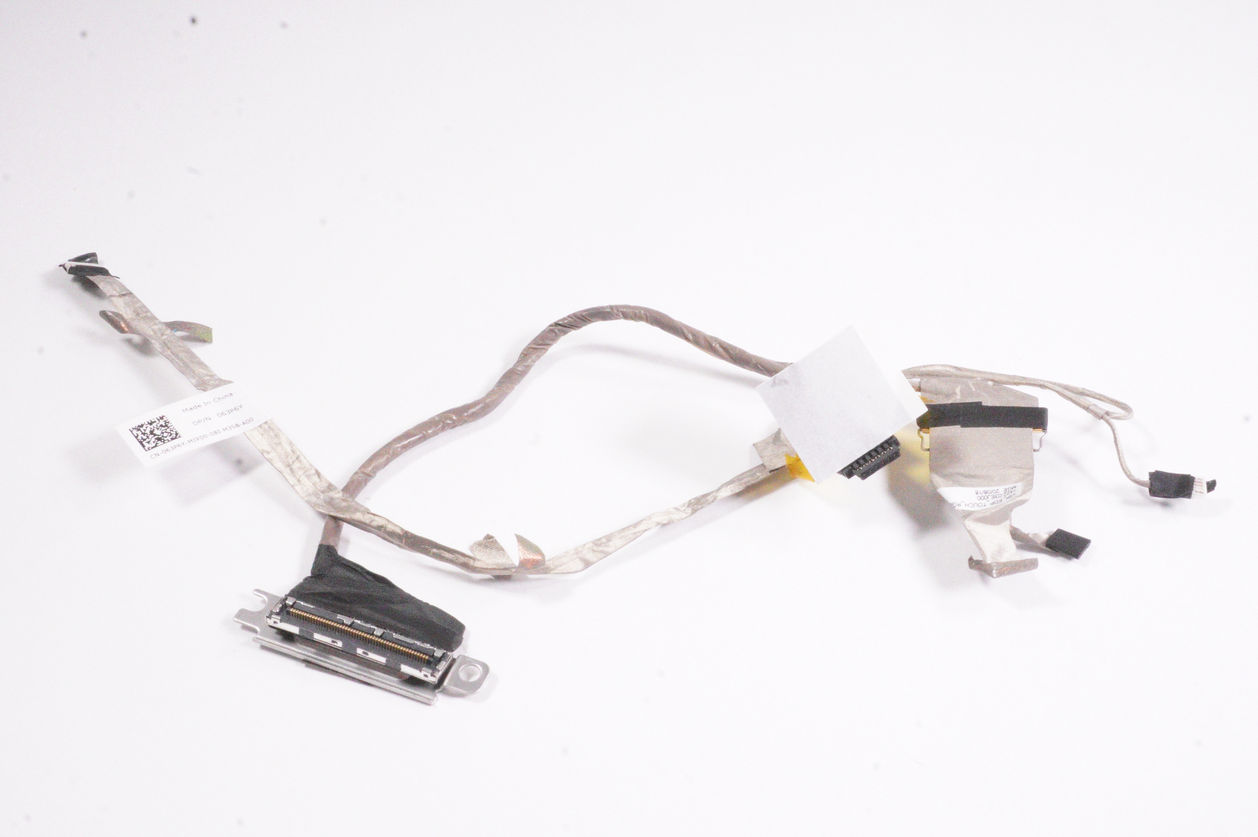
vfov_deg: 30.8
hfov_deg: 45.0
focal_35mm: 44
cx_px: 629
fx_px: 1519
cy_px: 418
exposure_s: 1/200
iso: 12800
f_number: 25
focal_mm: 29
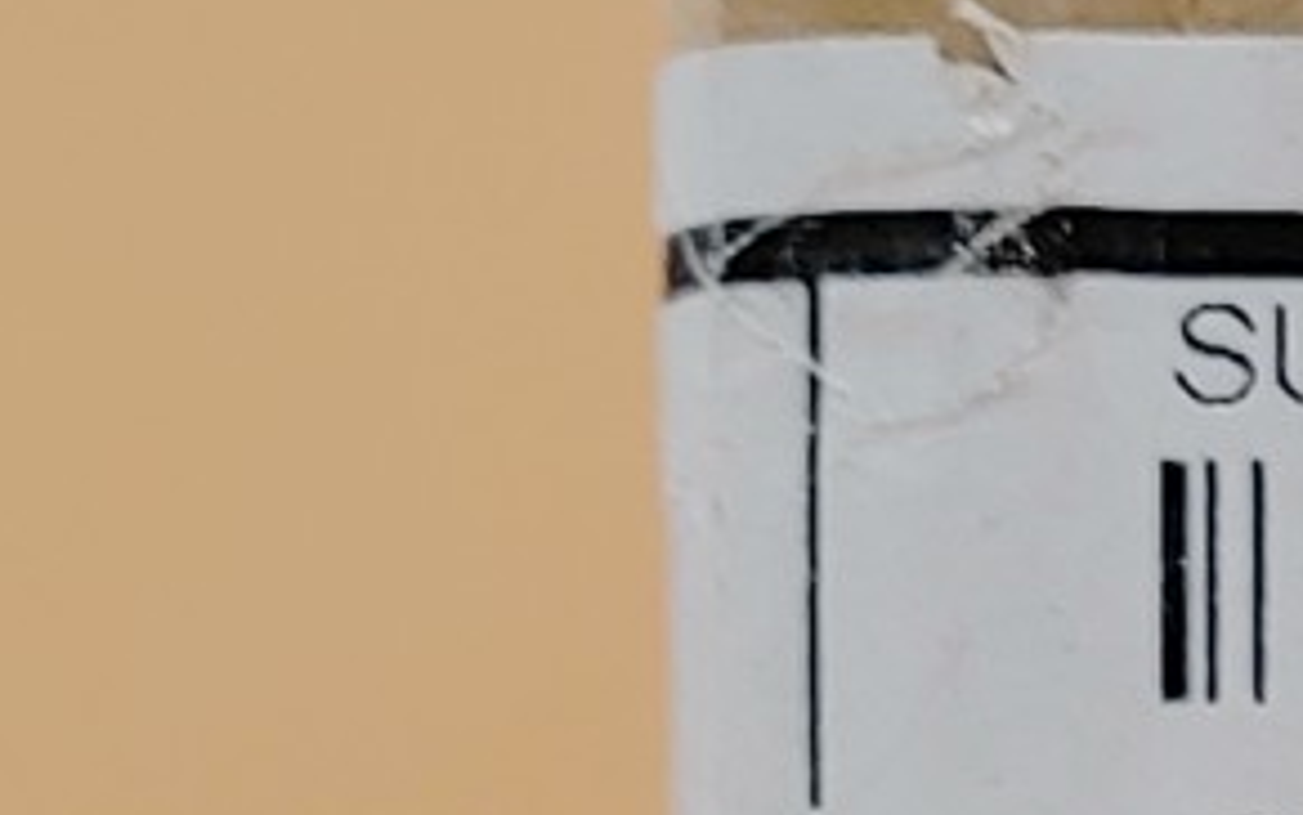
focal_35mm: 231
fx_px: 8205
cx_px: 2928
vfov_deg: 5.4
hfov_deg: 8.4
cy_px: 2355
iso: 50
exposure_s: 1/76
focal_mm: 4.36
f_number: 1.8
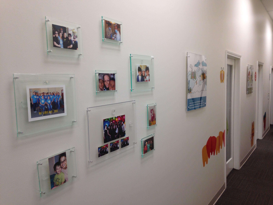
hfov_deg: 55.4
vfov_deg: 42.9
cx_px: 136
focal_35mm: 33
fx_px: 260
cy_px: 102
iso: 50
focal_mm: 4.12
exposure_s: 1/30
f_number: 2.4
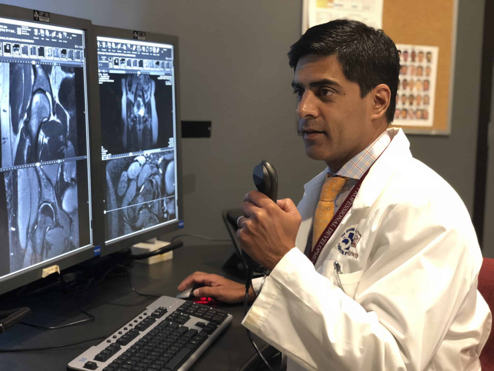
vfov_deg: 28.0
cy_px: 186
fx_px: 742
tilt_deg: -5.7
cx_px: 247
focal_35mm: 52
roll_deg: -0.7
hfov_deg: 36.8
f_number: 2.4
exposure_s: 1/11
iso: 160
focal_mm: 6
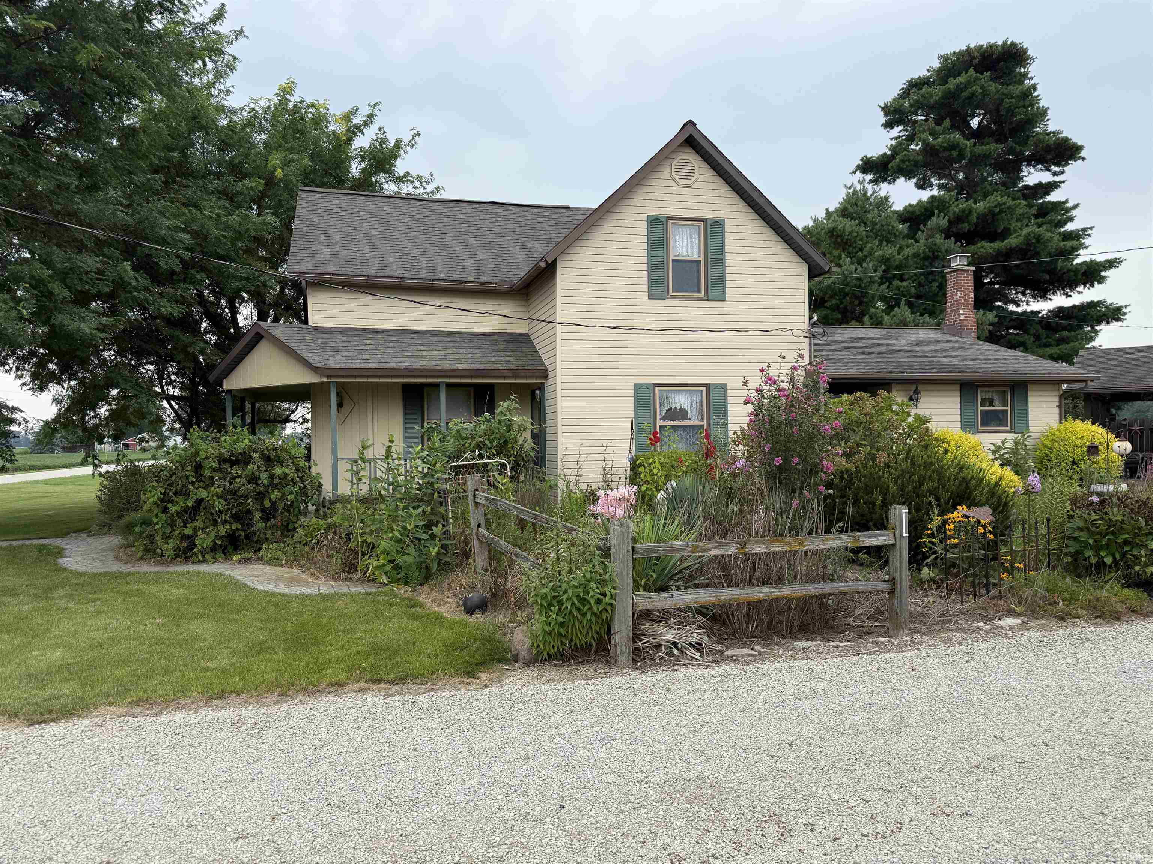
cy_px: 432
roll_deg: +0.1
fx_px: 799
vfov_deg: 56.8
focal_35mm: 24
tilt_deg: +0.8
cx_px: 576
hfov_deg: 71.6
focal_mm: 6.76
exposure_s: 1/1410
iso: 80
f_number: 1.78
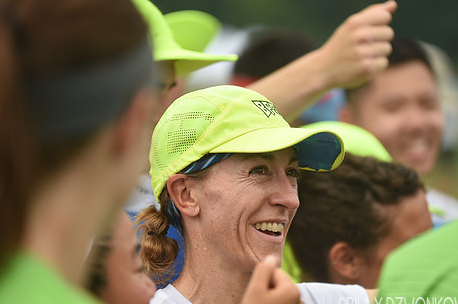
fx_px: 3214
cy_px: 154
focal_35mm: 253
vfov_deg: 5.4
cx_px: 275
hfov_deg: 8.1
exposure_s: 1/2500
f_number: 2.8
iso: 320
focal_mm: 200
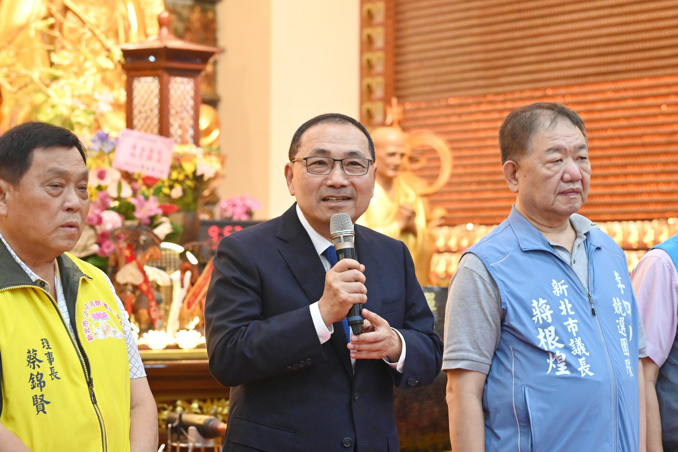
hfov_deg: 21.5
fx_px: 1789
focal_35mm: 95
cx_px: 326
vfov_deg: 14.4
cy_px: 207
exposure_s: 1/125
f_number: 4
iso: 2800
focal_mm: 69
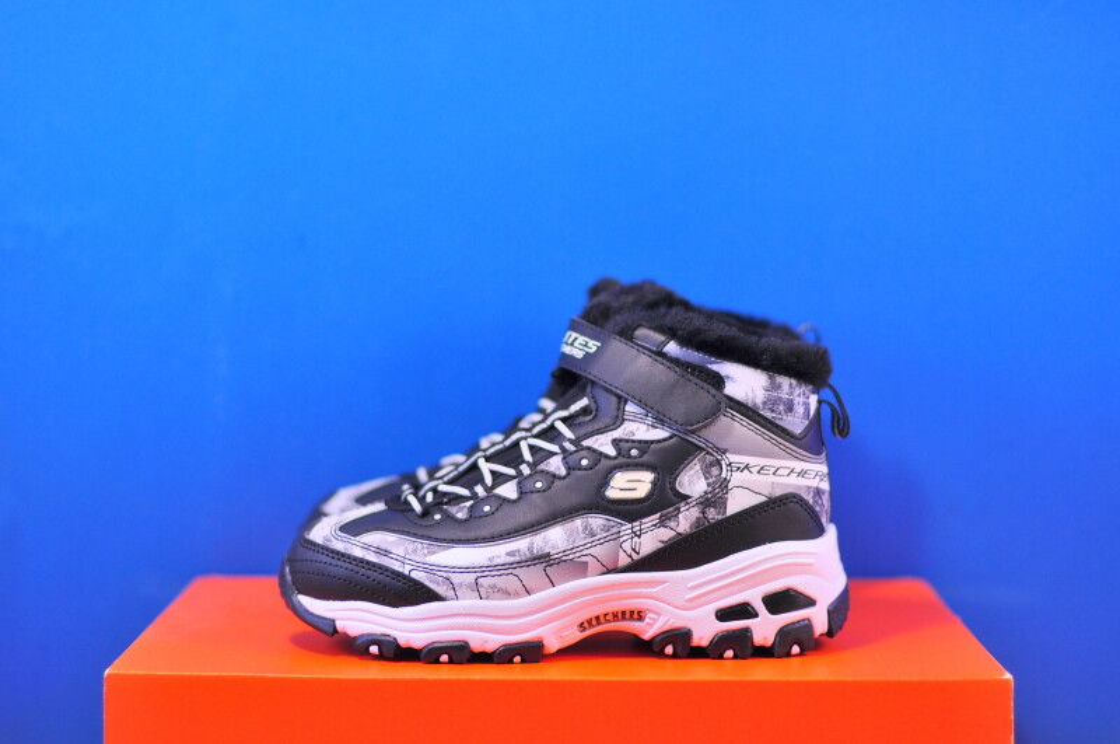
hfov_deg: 27.0
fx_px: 2330
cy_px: 372
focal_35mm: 75
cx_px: 560
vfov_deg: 18.1
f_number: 2
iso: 250
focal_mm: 50
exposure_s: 1/320
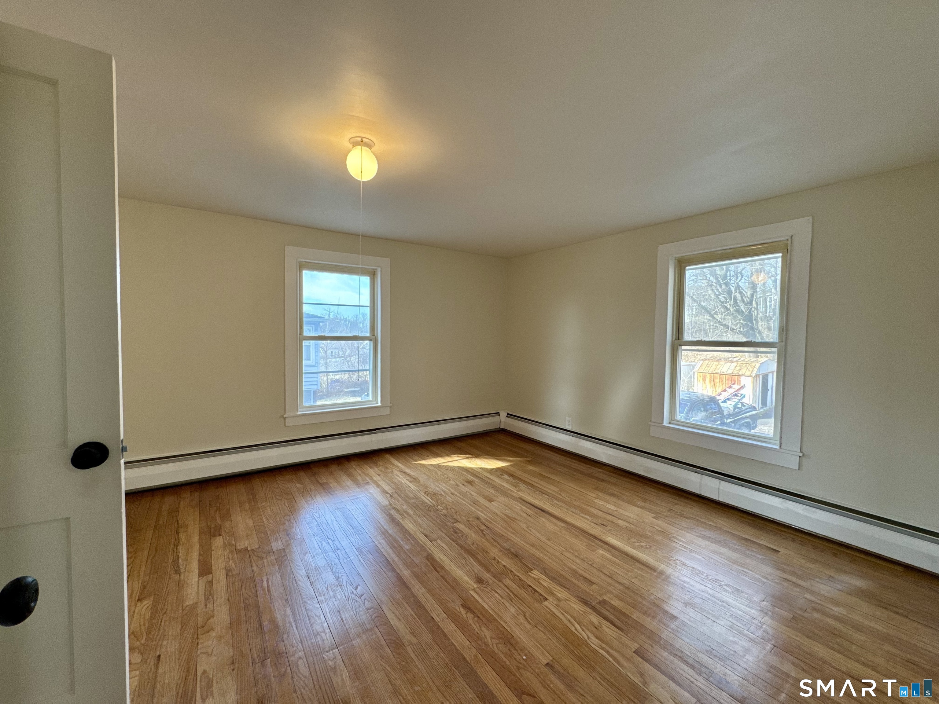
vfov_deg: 85.7
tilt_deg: -2.9
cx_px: 470
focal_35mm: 14
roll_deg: -0.8
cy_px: 352
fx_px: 380
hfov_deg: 102.1
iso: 125
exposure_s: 1/120
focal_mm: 2.22
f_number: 2.2
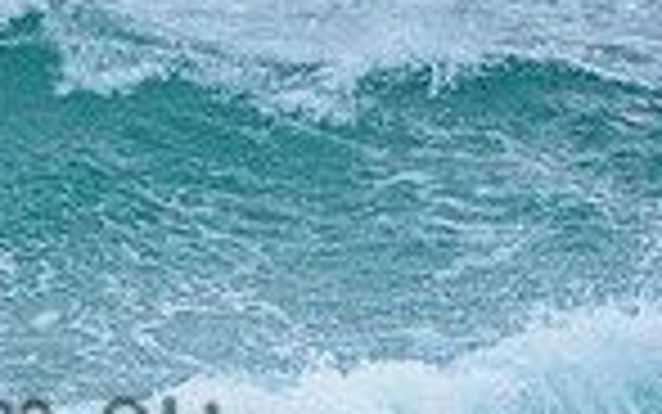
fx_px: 35610
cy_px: 225
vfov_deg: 0.7
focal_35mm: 1973
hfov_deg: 1.1
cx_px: -292
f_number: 6.3
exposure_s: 1/1600
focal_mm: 400
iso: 500
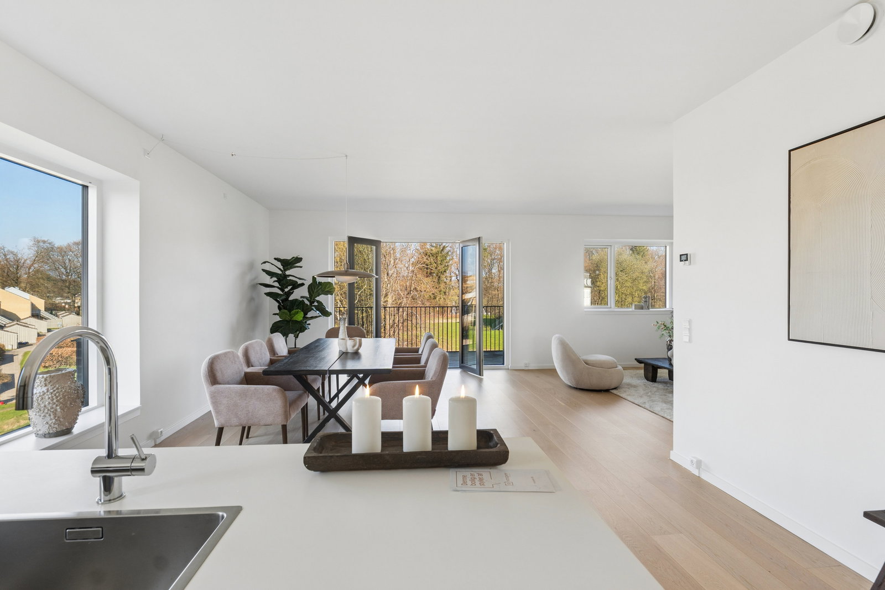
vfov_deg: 69.7
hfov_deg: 92.4
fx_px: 424
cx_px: 442
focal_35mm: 17
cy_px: 295
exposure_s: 1/30
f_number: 8
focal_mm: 11.5
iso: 200
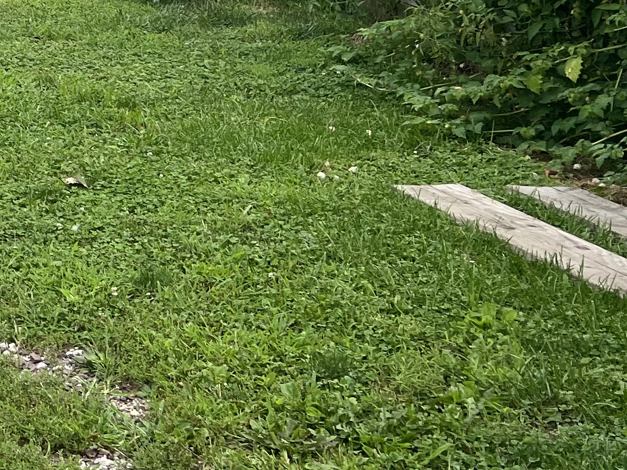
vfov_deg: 16.0
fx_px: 1576
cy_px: -153
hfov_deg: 19.3
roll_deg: +1.4
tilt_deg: -3.8
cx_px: -347
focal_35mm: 87
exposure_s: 1/1698
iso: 50
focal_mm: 5.7
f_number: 1.5
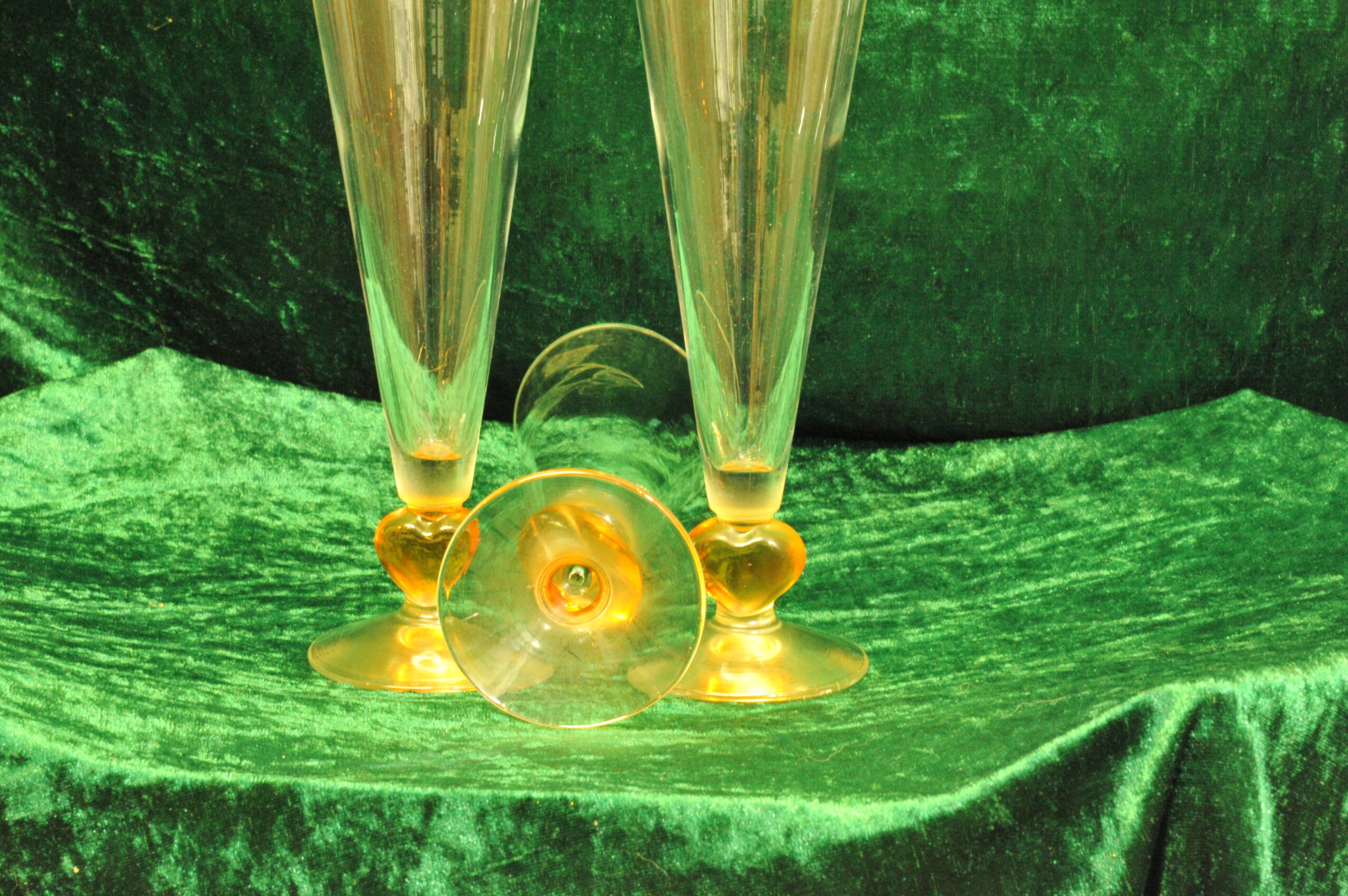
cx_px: 674
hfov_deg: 19.5
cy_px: 448
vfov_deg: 13.0
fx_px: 3929
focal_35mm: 105
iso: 6400
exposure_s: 1/2
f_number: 22
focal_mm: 105
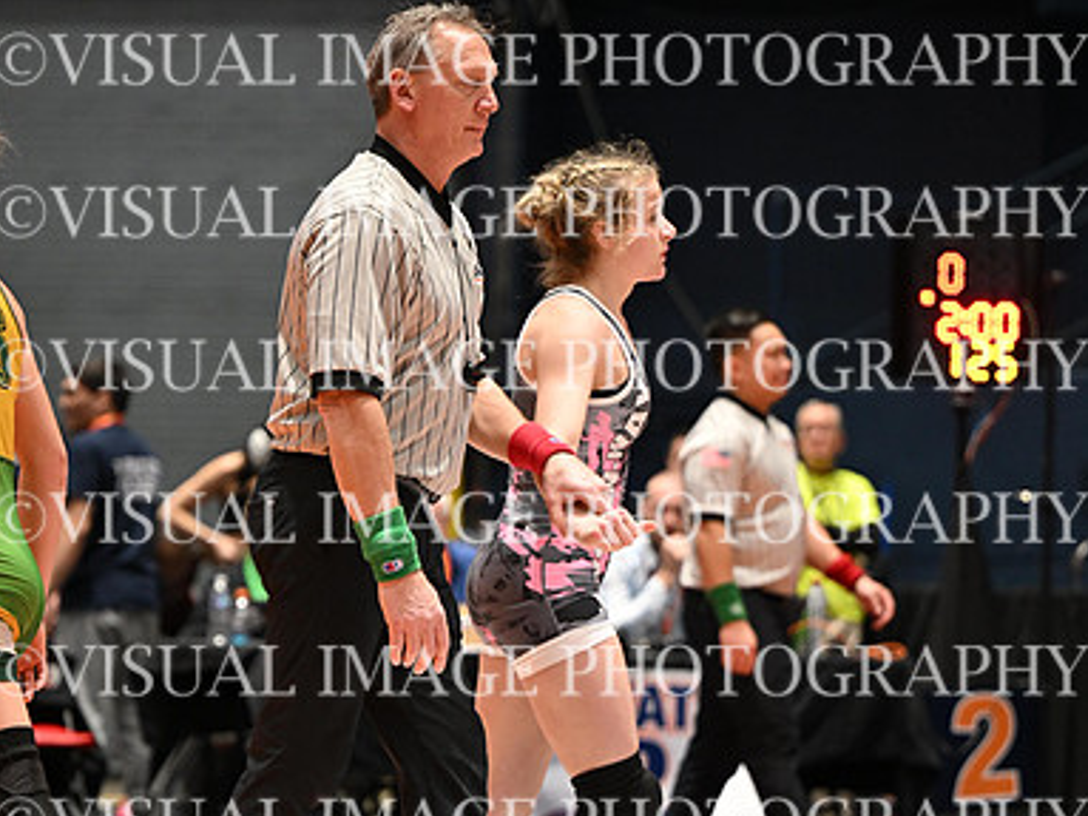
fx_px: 4713
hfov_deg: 13.2
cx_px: 541
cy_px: 594
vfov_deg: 9.9
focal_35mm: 150
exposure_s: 1/767
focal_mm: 103
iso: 3600
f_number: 2.8
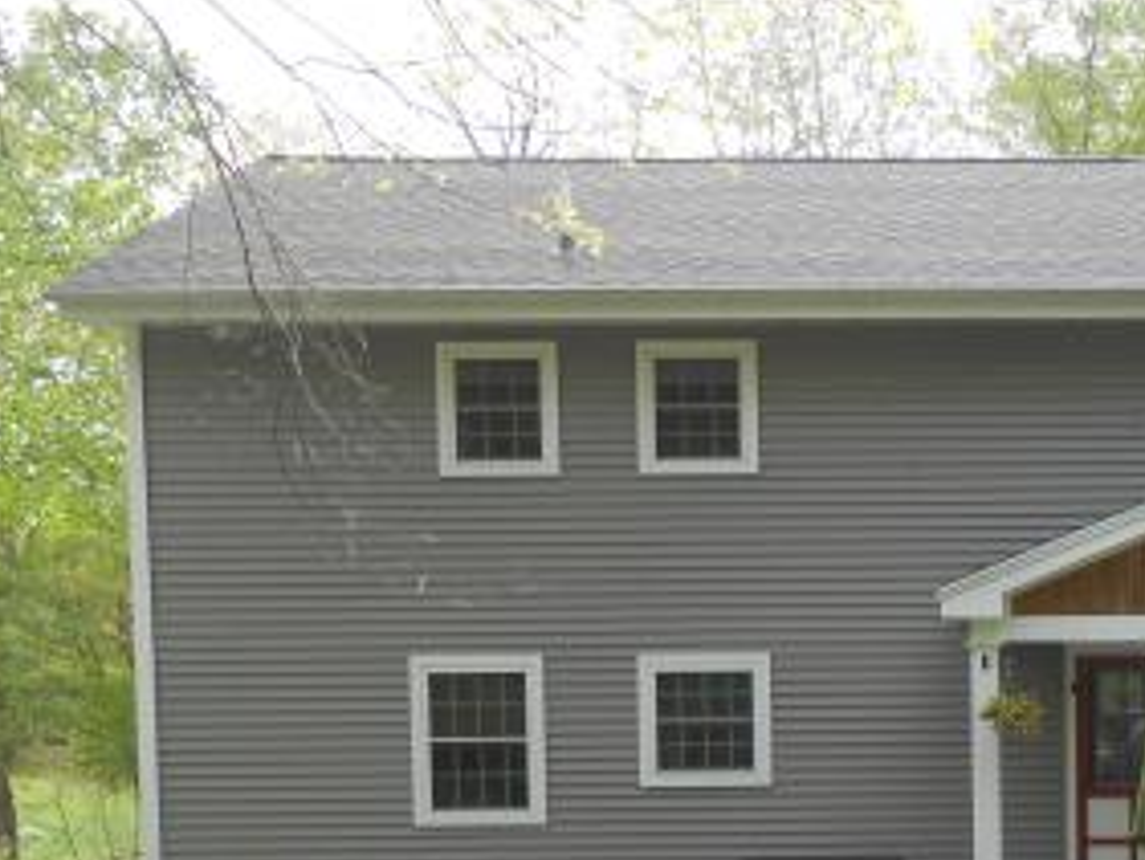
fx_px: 2052
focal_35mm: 62
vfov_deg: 23.4
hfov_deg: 29.5
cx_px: 1100
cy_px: 677
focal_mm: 5.3
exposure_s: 1/200
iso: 80
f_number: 3.8
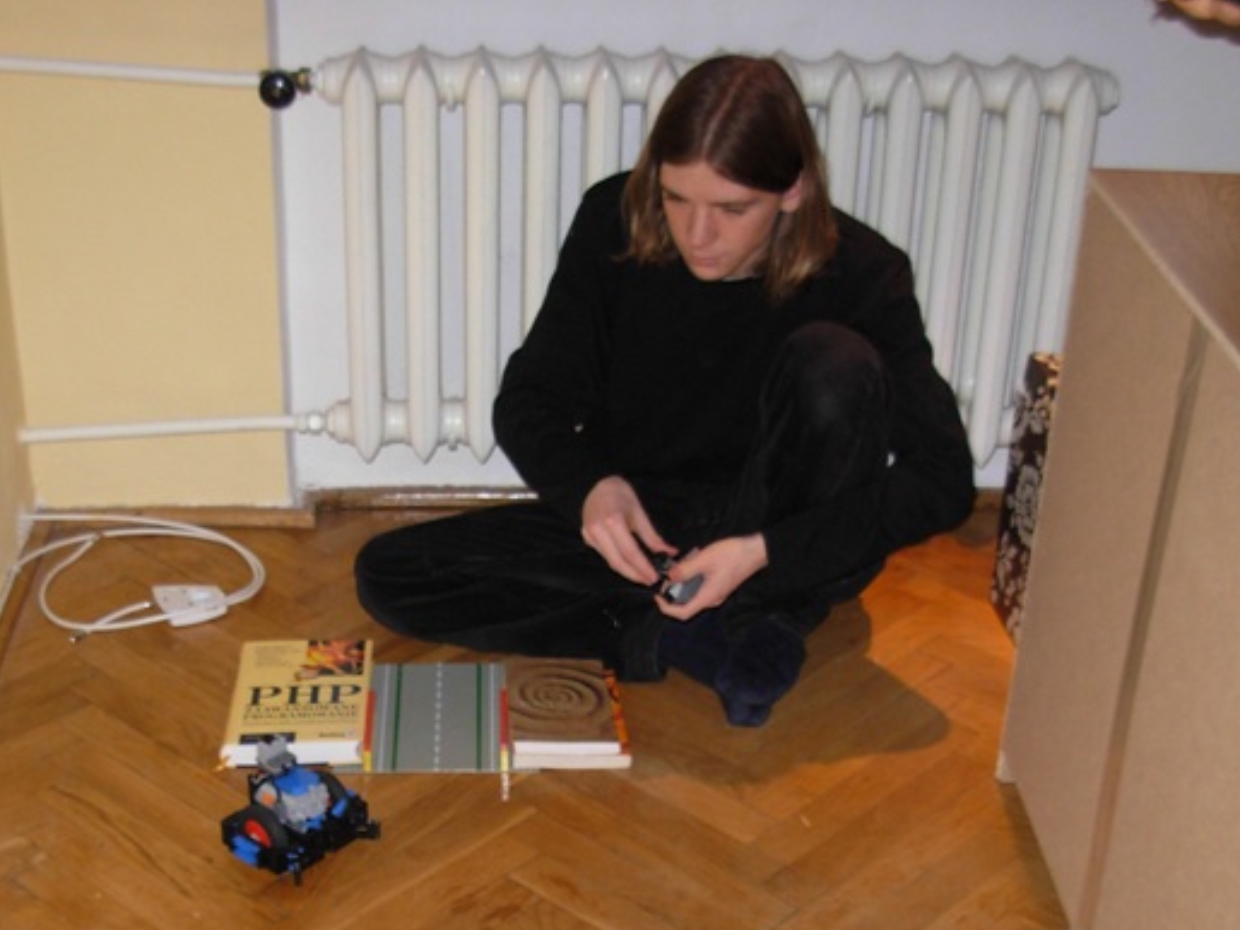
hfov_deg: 32.6
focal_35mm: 59
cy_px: 708
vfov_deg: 24.5
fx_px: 2113
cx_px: 491
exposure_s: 1/57
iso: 141
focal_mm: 6.3
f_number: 2.9
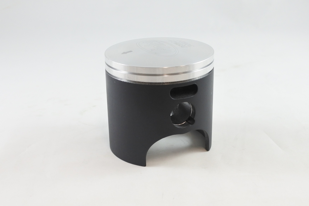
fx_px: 343
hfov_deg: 48.4
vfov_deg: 33.4
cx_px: 159
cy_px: 101
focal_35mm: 40
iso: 560
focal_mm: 14.3
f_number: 4
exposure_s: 1/125
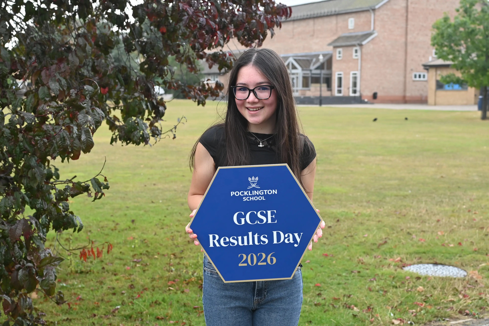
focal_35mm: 52
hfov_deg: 38.2
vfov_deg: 26.0
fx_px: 706
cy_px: 163
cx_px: 244
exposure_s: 1/250
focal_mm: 35
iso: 280
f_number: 4
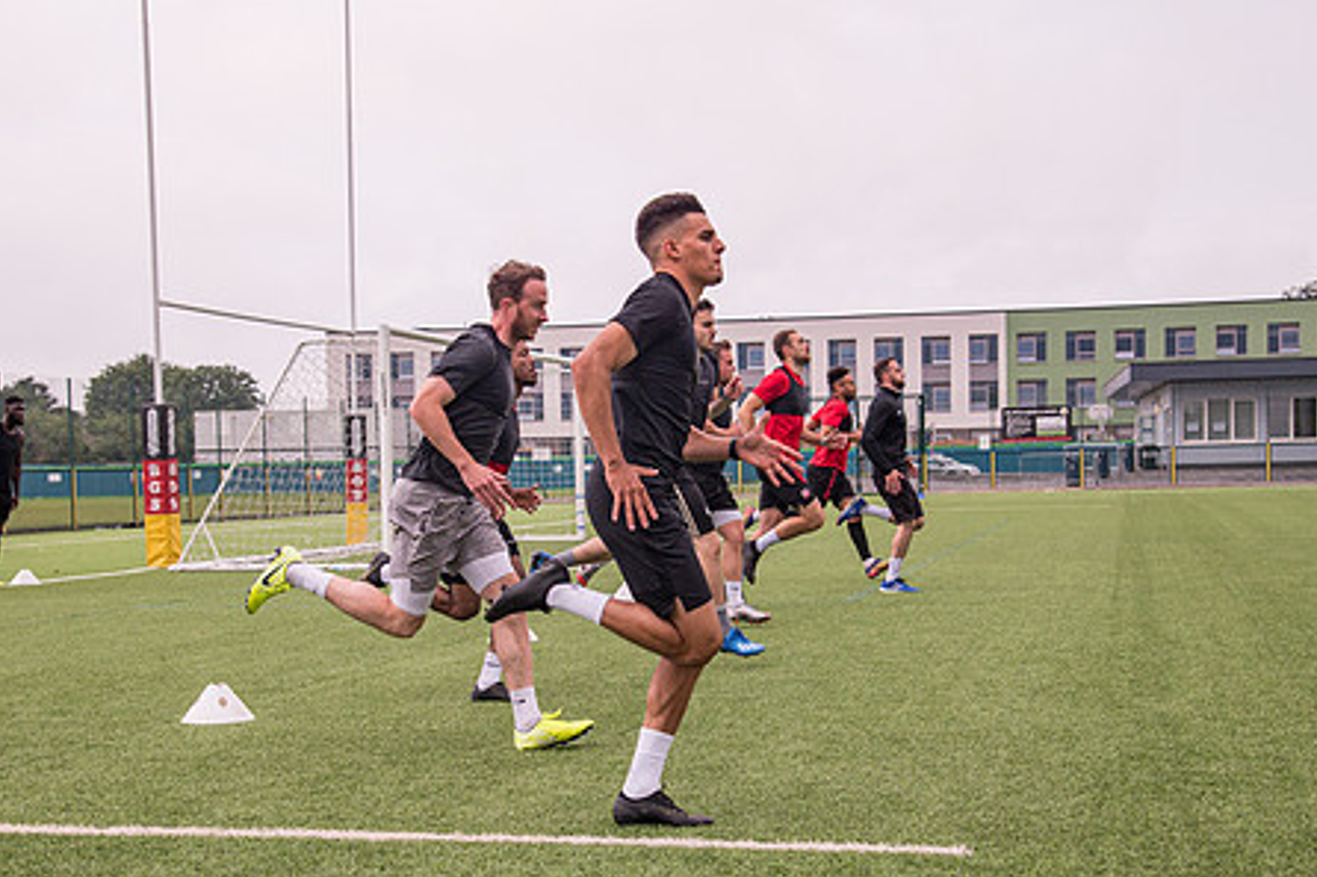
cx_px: 588
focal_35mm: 52
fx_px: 1902
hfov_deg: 38.2
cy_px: 523
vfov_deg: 25.9
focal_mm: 40
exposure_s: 1/2000
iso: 400
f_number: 5
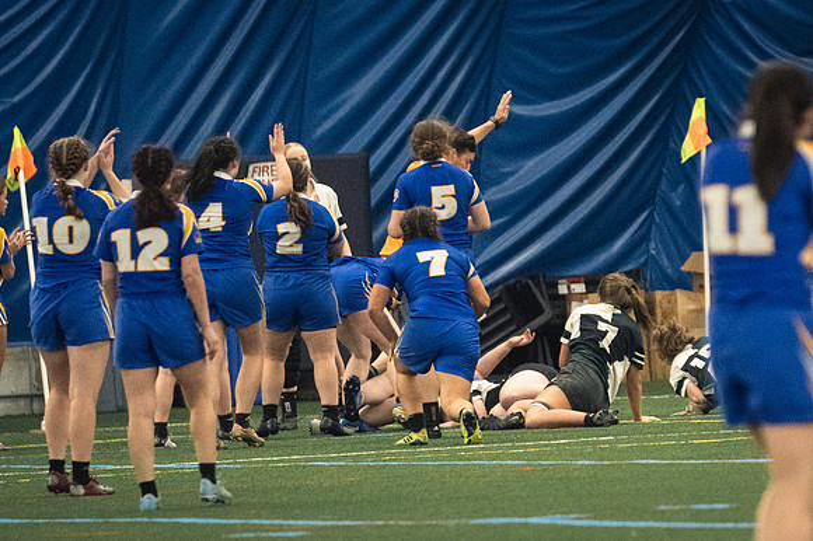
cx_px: 676
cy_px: 346
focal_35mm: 522
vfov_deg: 2.6
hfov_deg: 3.9
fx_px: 11791
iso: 10000
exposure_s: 1/500
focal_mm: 200
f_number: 2.8
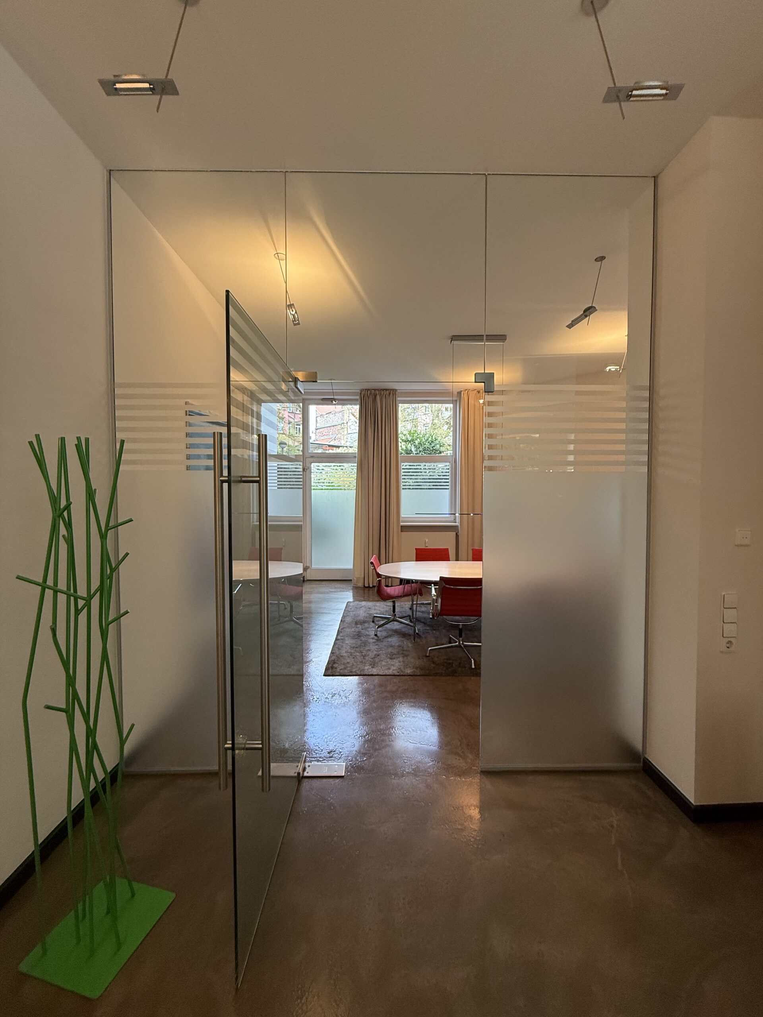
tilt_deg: -2.2
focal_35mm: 14
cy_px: 508
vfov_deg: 102.1
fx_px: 411
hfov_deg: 85.7
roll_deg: -0.5
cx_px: 382
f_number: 2.2
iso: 200
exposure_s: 1/100
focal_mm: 2.22
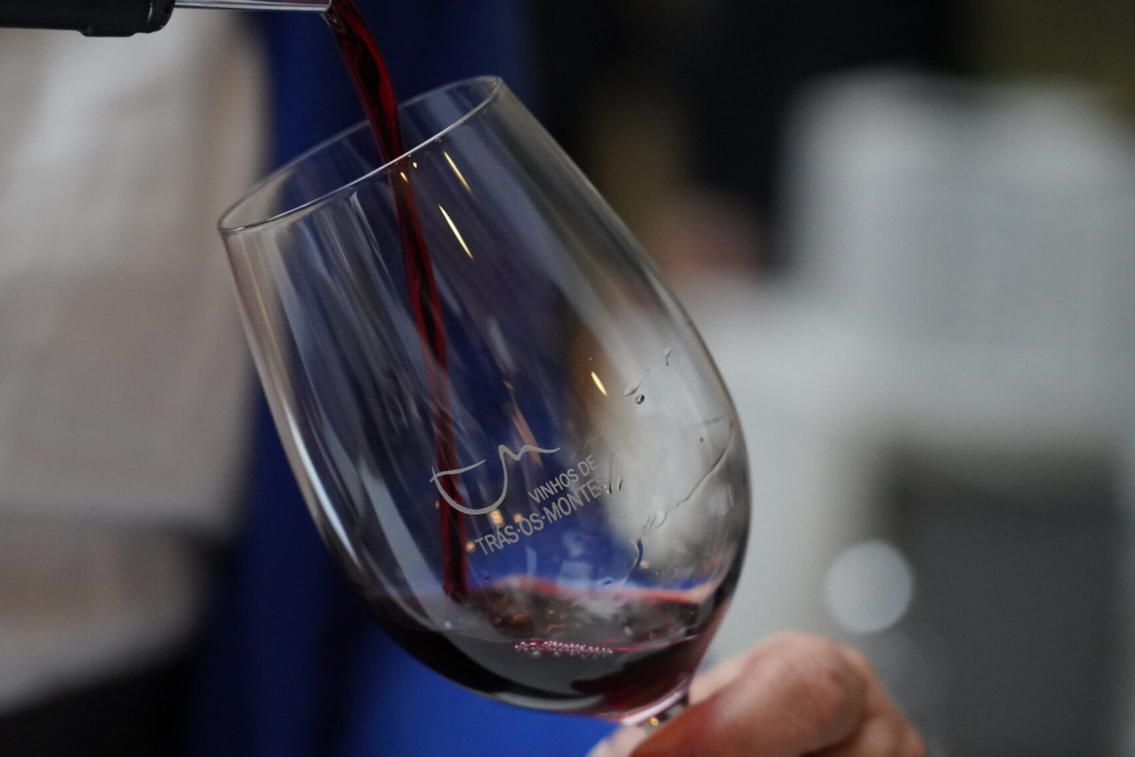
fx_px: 3720
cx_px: 516
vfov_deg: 11.6
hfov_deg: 17.3
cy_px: 419
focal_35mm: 118
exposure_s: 1/160
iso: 10000
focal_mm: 105
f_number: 4
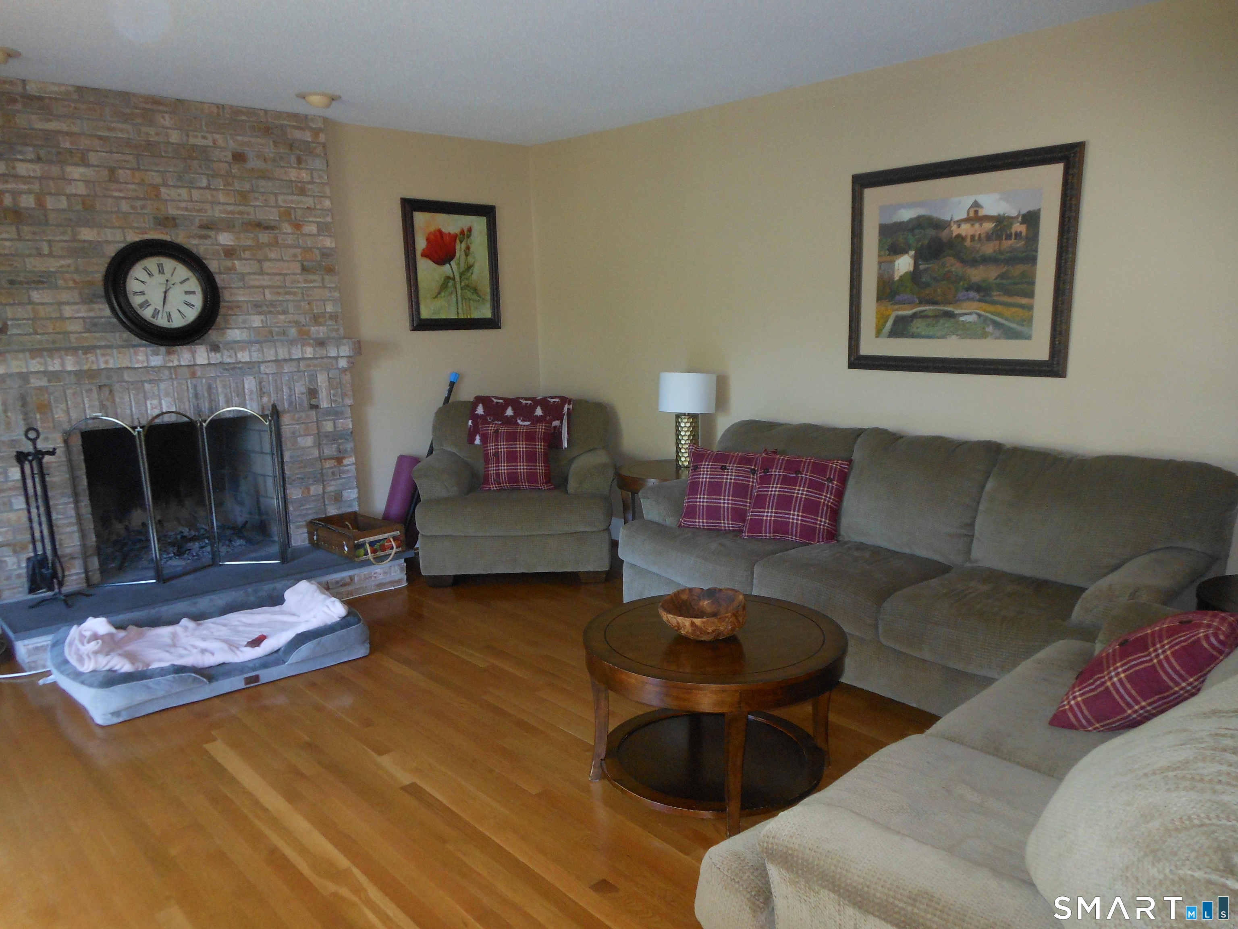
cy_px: 464
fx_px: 894
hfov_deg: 69.4
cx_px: 619
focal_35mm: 25
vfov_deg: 54.9
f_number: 3.2
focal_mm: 4.5
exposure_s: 1/25
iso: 250
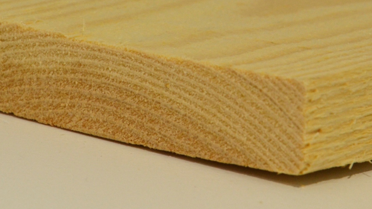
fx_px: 3738
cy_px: 32
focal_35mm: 379
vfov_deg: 3.2
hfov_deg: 5.7
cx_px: 198
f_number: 8
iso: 320
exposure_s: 1/125
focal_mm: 98
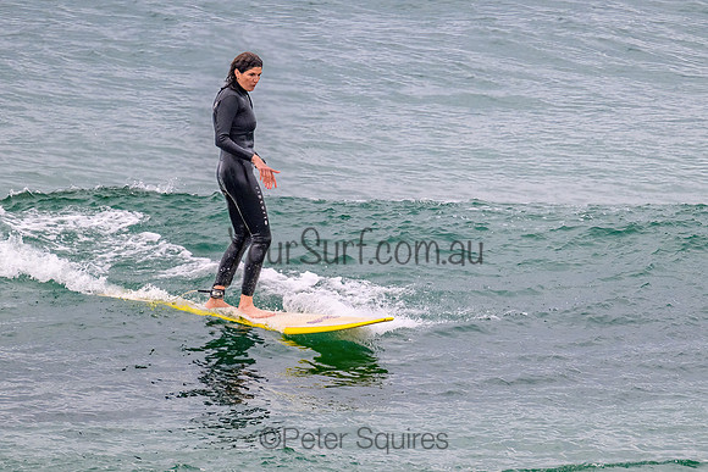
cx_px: 451
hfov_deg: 1.9
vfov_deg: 1.3
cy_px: 240
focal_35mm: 1092
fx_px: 21478
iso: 1100
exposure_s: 1/2000
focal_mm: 800
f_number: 11
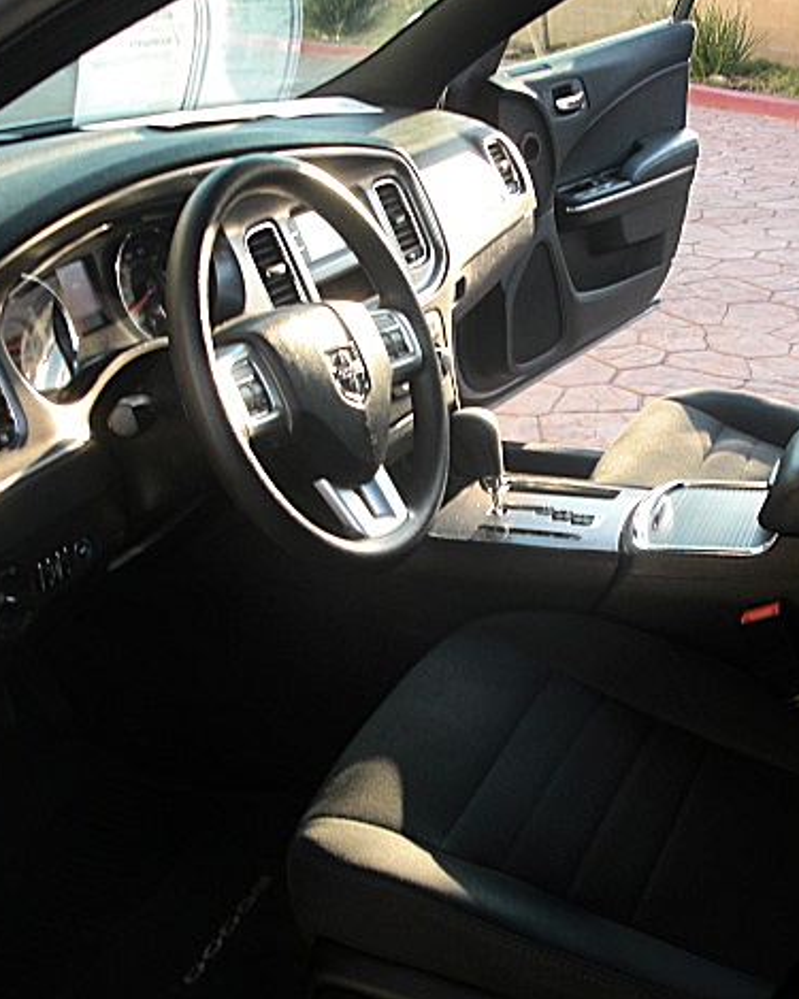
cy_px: 490
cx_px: 482
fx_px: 1419
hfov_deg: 31.3
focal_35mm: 48
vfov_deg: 38.8
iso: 50
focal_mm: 6.3
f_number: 2.8
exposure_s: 1/60
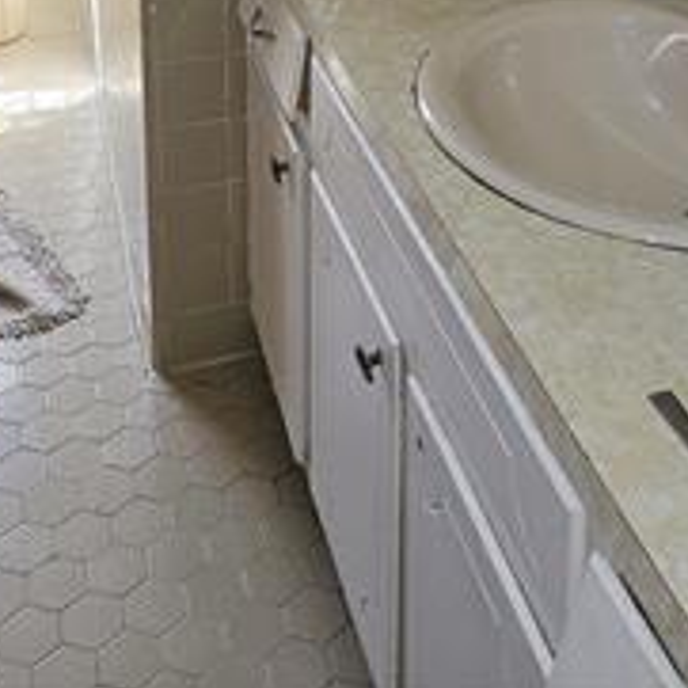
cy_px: -213
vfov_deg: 26.6
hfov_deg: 31.6
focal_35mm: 54
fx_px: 1214
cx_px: 323
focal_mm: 5.4
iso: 100
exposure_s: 1/60
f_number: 1.8
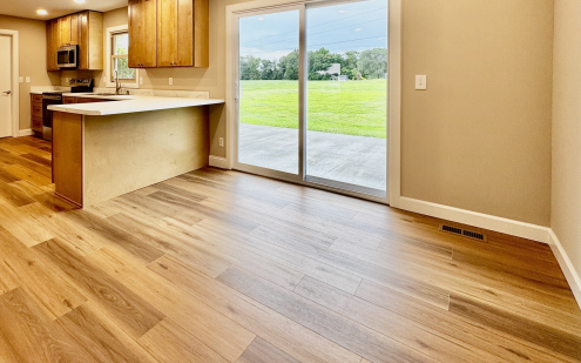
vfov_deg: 55.9
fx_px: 317
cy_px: 80
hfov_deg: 83.1
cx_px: 210
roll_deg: -0.1
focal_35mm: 20
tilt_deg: -0.9
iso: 50
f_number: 2.2
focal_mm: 2.22
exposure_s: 1/120
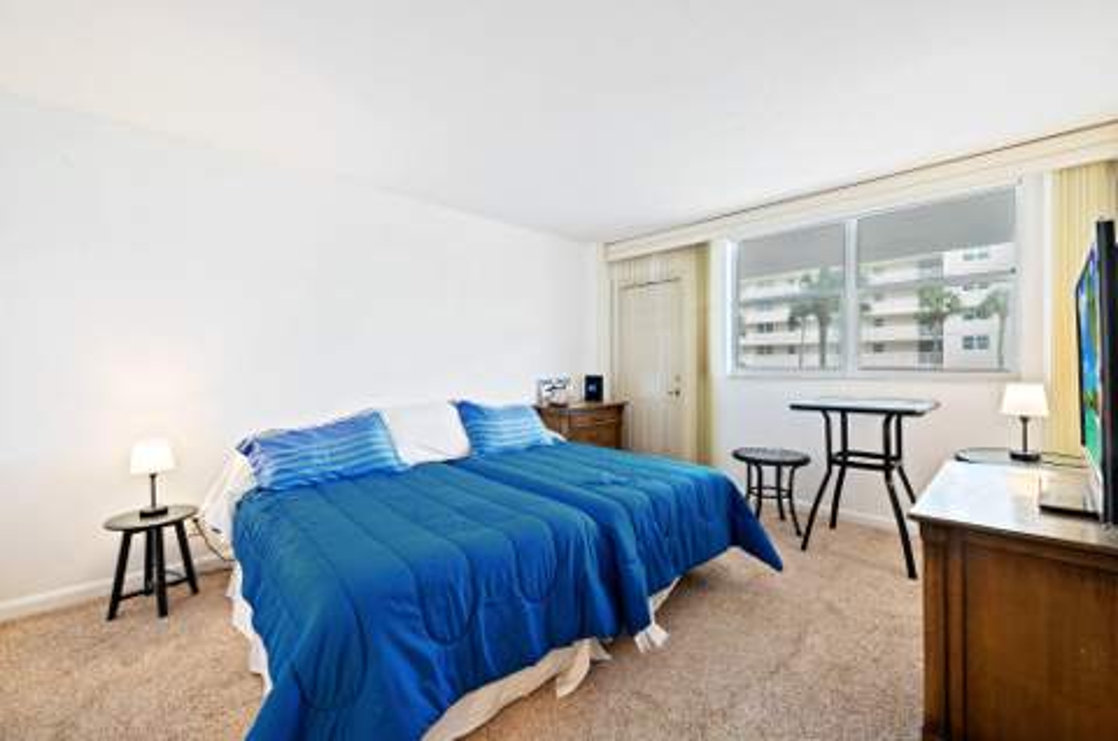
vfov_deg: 81.0
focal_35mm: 14
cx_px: 559
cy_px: 370
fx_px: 434
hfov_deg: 104.4
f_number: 8
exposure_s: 1/2
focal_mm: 14
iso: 200
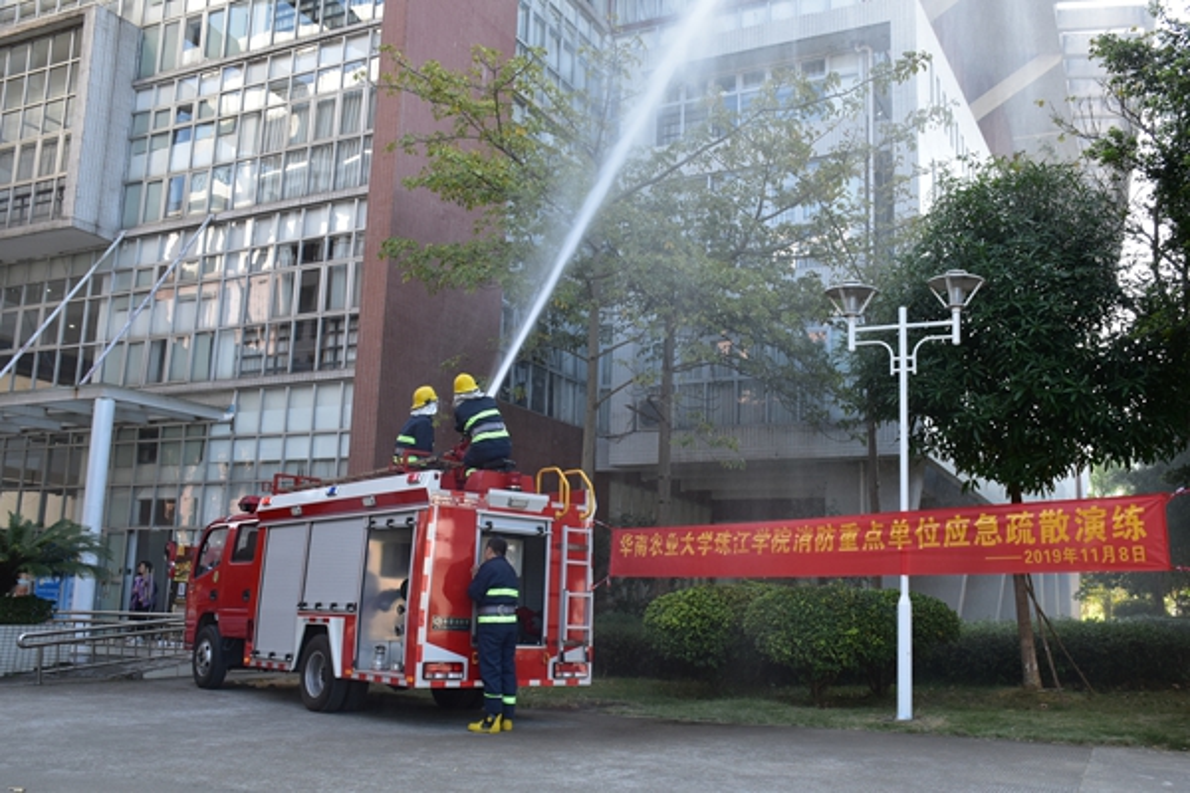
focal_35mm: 34
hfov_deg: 55.1
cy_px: 396
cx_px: 595
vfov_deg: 38.4
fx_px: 1140
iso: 400
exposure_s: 1/125
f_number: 9
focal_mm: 23
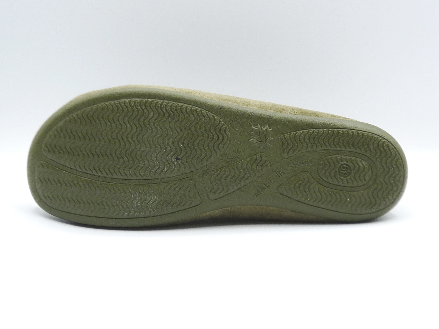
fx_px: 634
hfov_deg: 38.2
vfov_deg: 29.1
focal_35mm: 50
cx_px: 220
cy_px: 164
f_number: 4
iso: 100
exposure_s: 1/160
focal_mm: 4.9
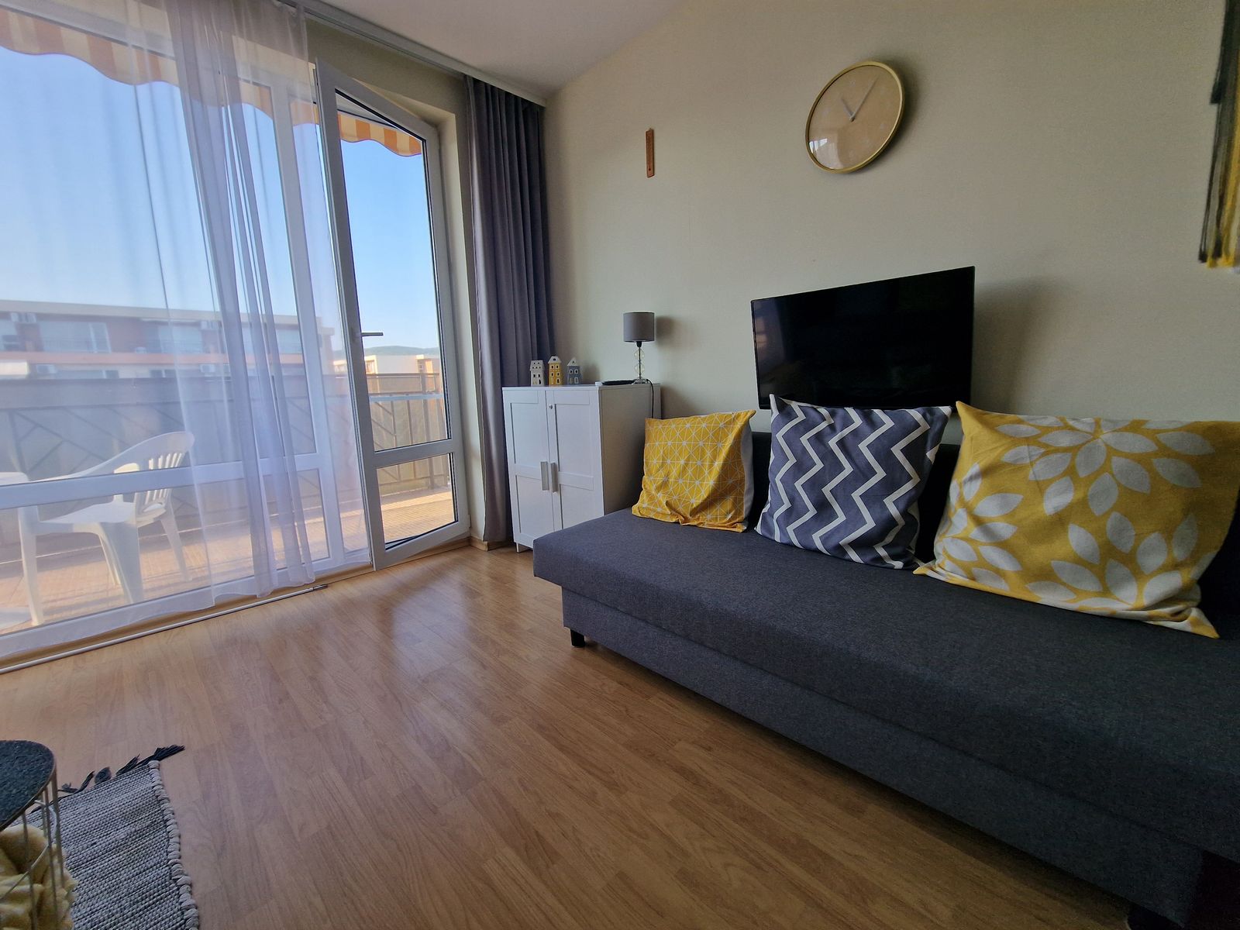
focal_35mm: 13
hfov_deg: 106.2
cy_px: 465
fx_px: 466
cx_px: 620
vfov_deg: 89.9
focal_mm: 2.2
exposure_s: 1/179
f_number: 2.2
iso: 50
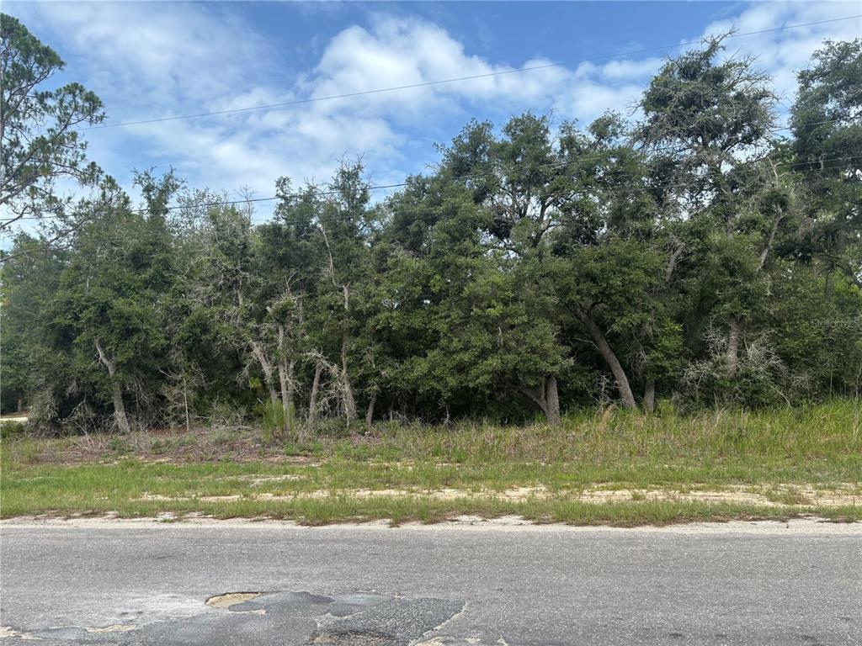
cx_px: 431
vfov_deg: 53.1
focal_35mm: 26
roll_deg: +2.2
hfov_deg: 67.3
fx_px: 647
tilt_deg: +4.5
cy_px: 323
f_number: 1.6
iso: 50
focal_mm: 5.96
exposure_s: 1/2024
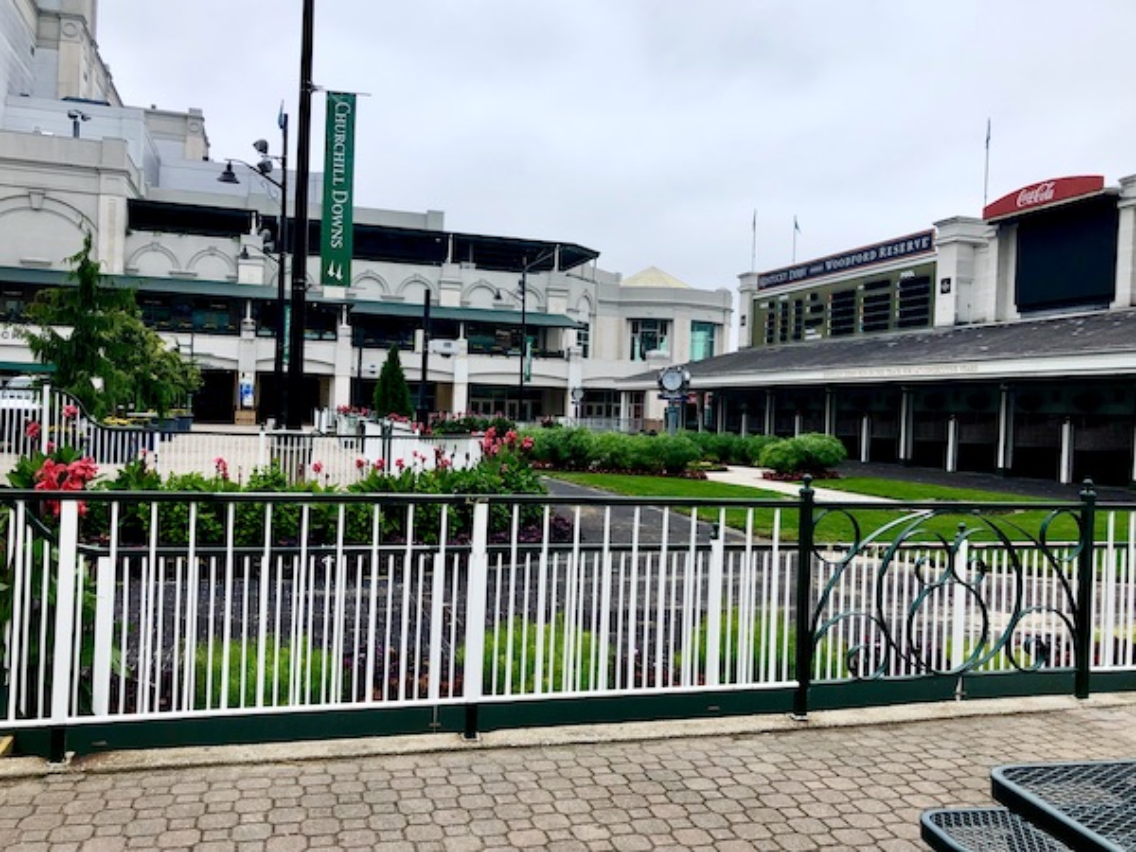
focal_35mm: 28
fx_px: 919
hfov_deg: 63.4
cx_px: 568
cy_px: 426
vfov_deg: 49.7
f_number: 1.8
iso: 20
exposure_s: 1/422
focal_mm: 4
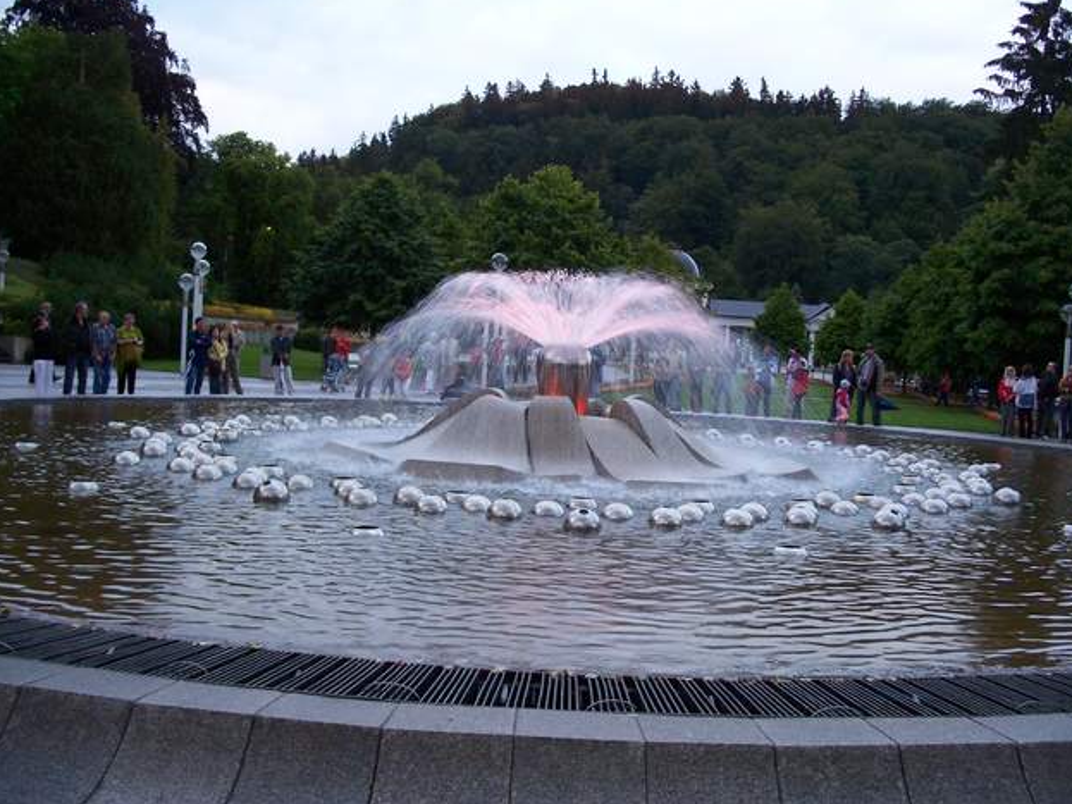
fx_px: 1177
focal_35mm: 38
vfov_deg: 37.7
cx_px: 544
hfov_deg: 49.0
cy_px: 393
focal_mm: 7.8
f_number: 2.8
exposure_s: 1/20
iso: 200
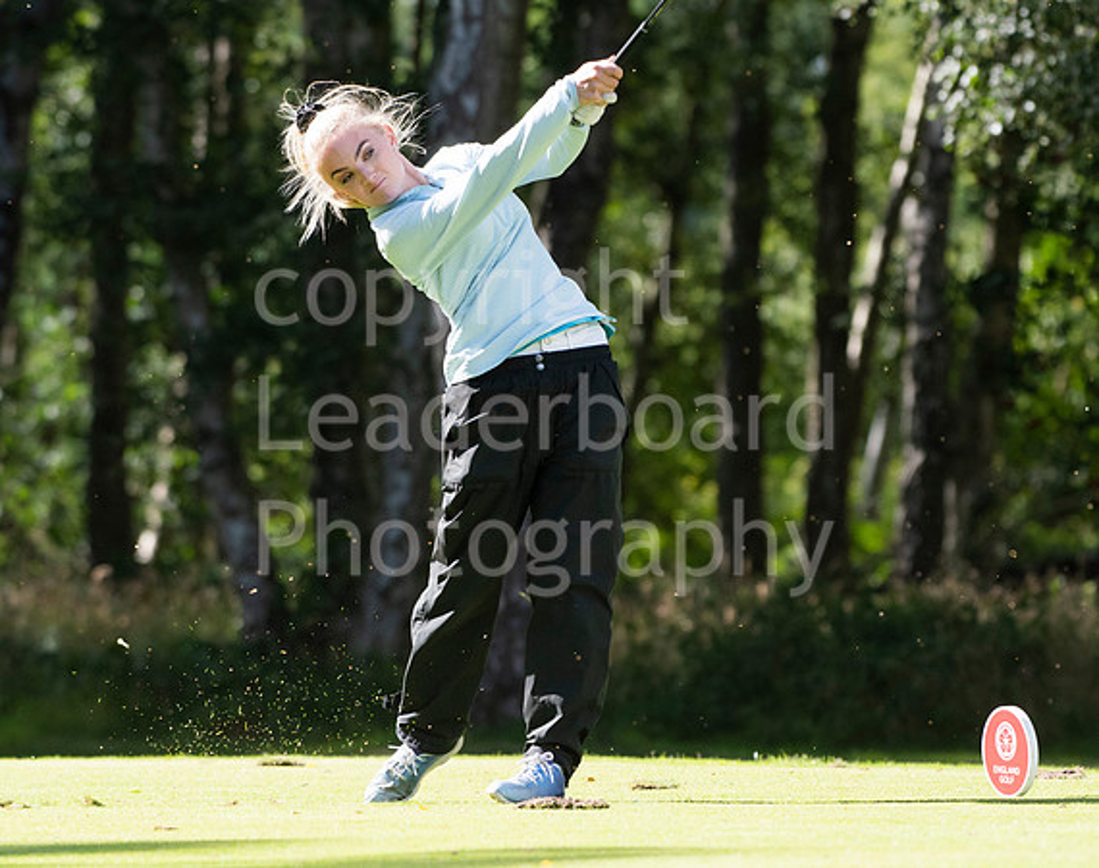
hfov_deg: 4.5
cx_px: 499
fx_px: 13937
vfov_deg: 3.6
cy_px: 422
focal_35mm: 431
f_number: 5.6
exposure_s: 1/1600
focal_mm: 250
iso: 1000
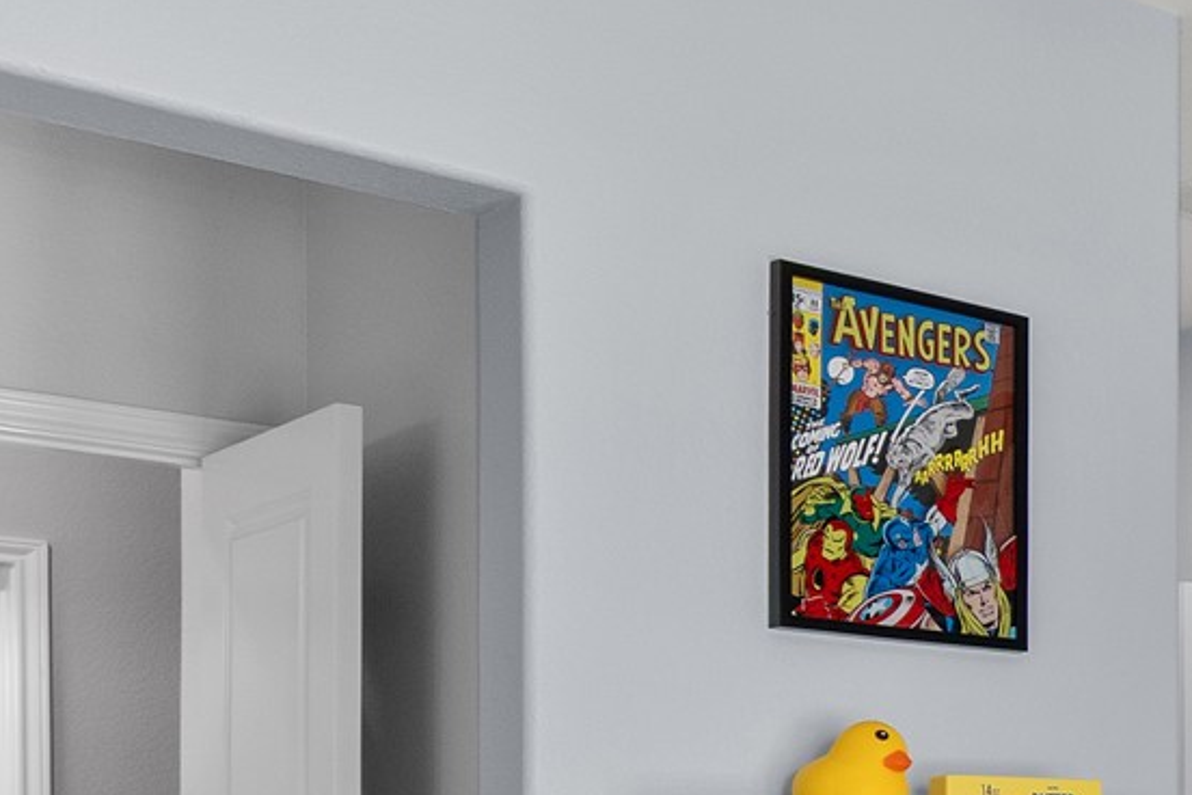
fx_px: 1953
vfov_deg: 21.6
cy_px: 914
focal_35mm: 59
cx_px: 1721
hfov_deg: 26.2
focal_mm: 10
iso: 320
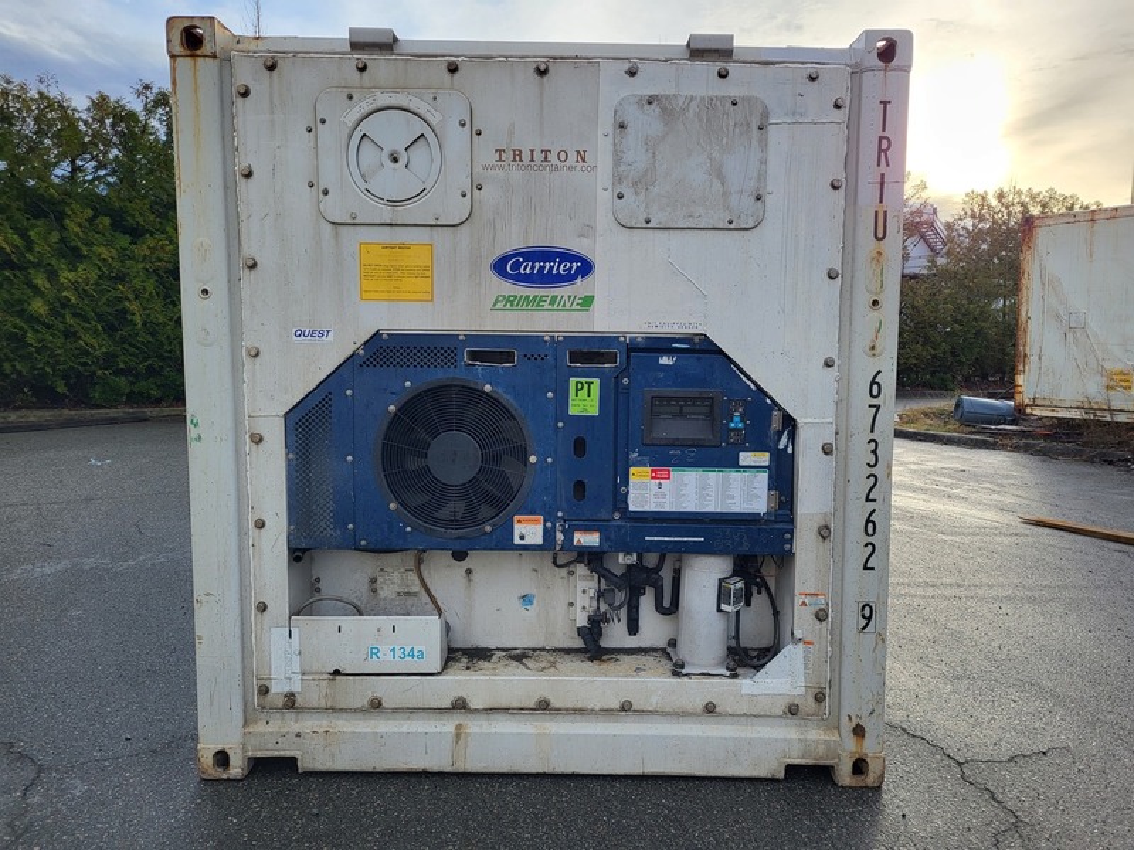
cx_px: 567
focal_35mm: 26
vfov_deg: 53.1
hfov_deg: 67.3
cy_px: 425
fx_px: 852
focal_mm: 5.4
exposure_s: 1/485
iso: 40
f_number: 1.8
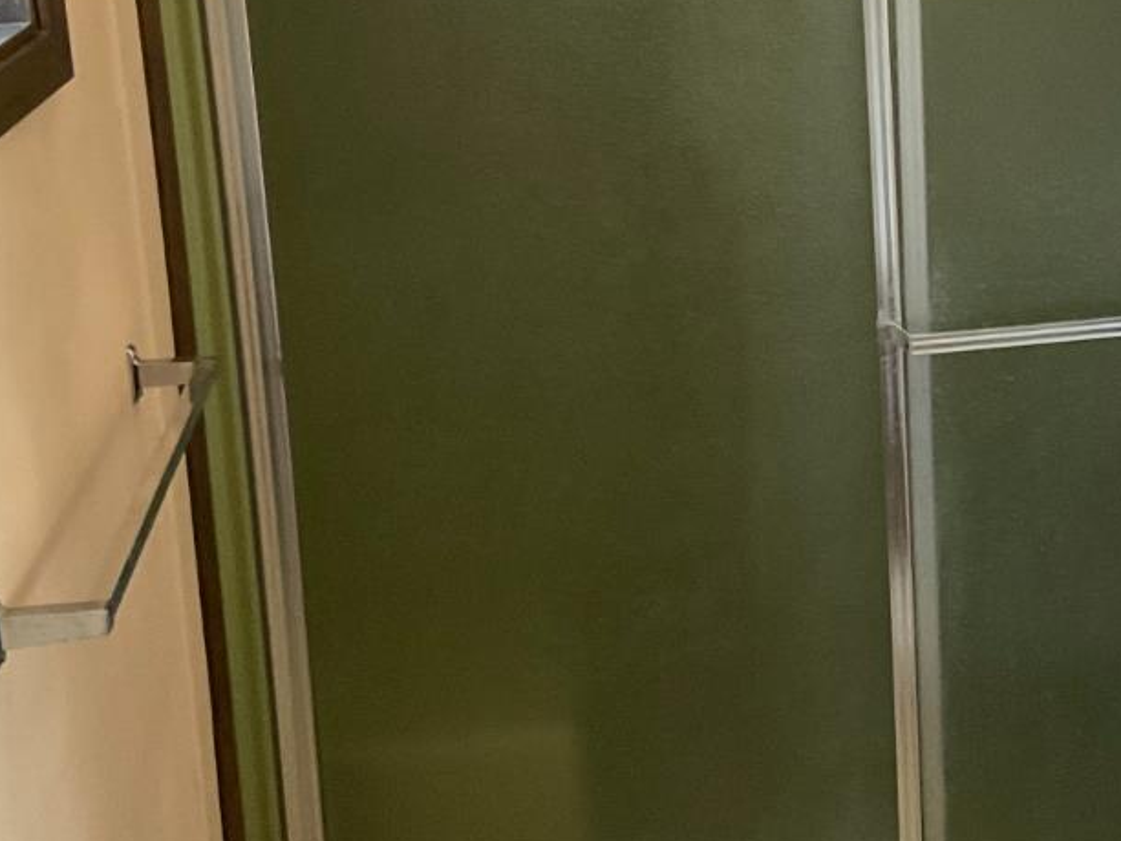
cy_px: 242
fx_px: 2300
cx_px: 1008
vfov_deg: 20.6
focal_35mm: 71
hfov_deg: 26.5
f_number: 1.8
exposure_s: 1/60
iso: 125
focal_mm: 3
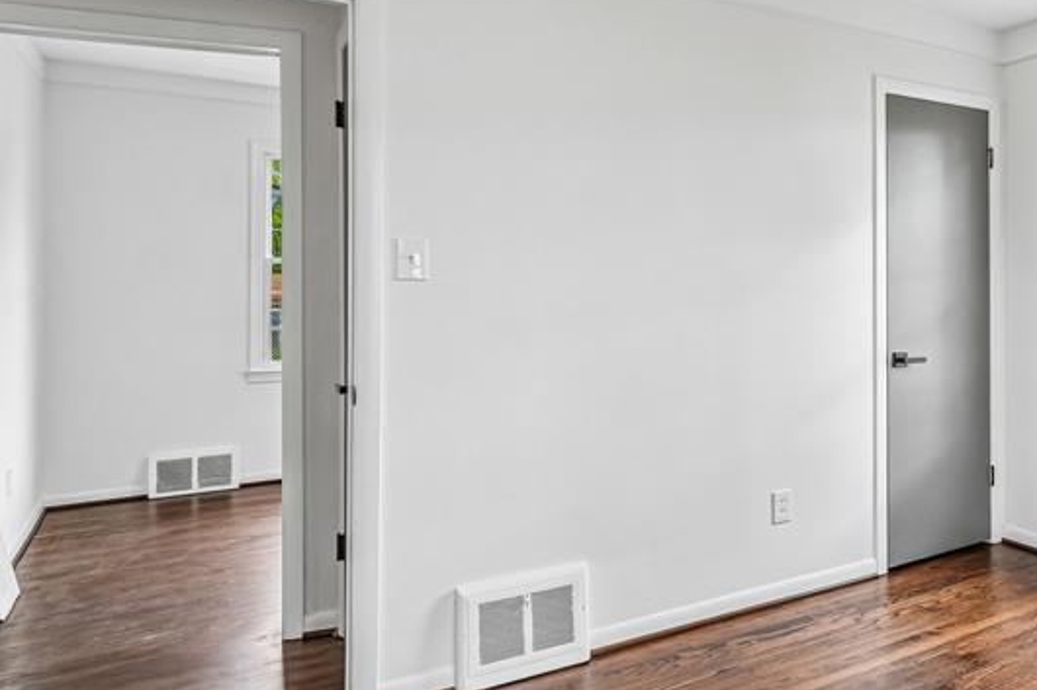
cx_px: 939
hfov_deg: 55.0
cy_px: 311
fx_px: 835
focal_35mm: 29
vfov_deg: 44.9
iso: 320
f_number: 8
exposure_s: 1/30
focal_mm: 10
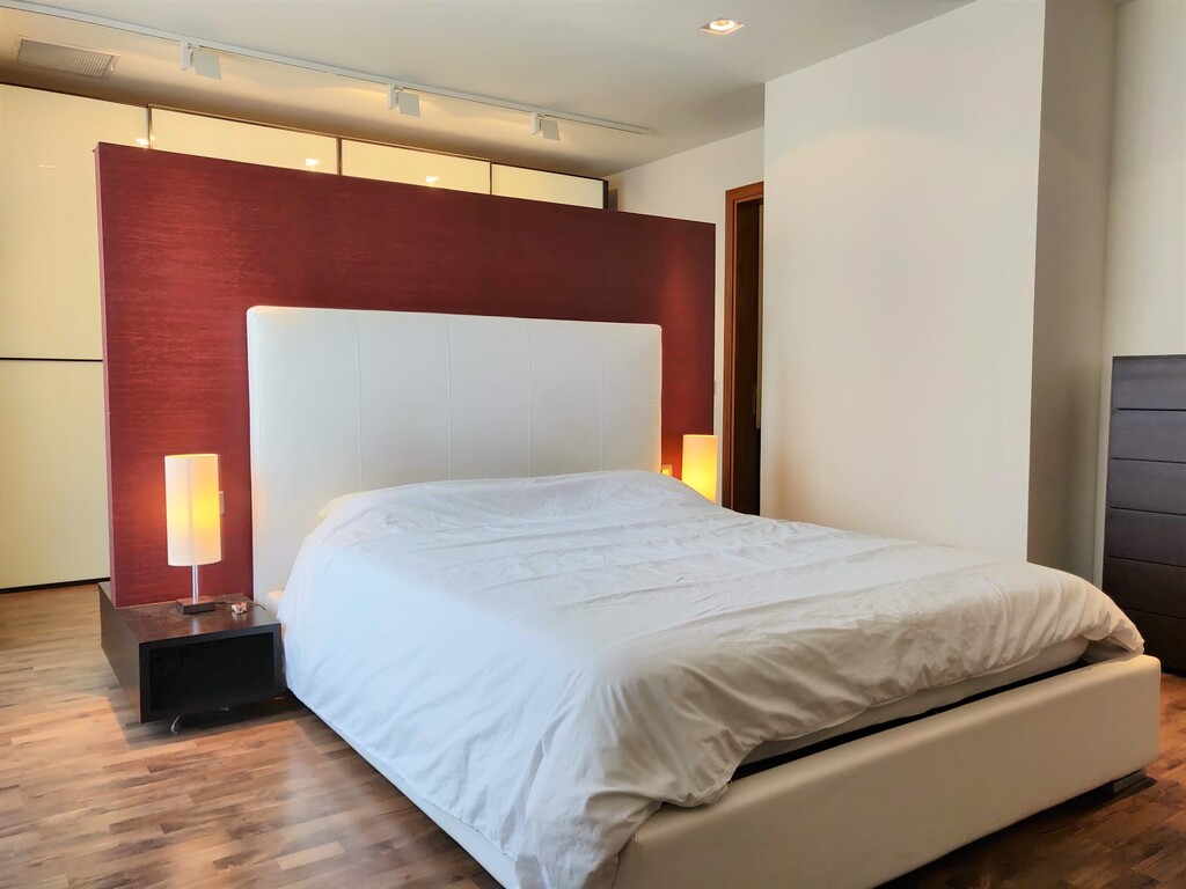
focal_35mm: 25
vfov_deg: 54.9
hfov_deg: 69.4
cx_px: 593
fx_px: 857
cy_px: 444
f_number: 1.7
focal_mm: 4.25
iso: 320
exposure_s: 1/50
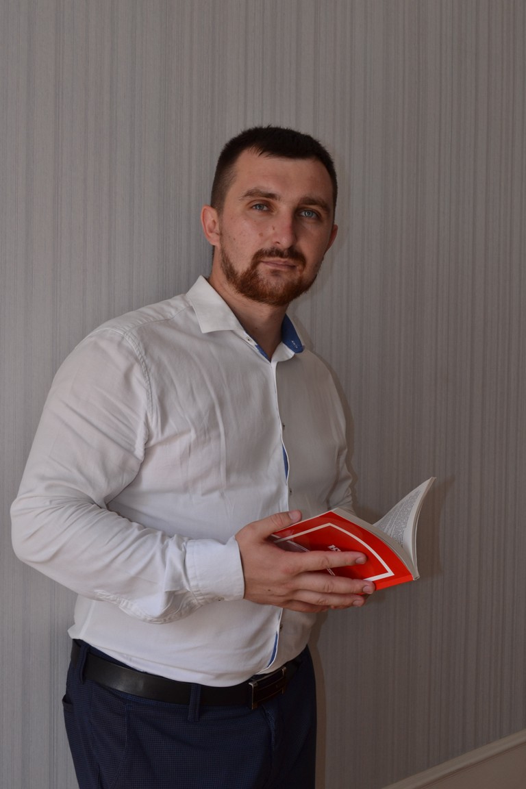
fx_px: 986
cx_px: 263
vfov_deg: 43.6
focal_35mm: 45
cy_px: 394
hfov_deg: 29.9
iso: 200
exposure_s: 1/40
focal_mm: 30
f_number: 6.3
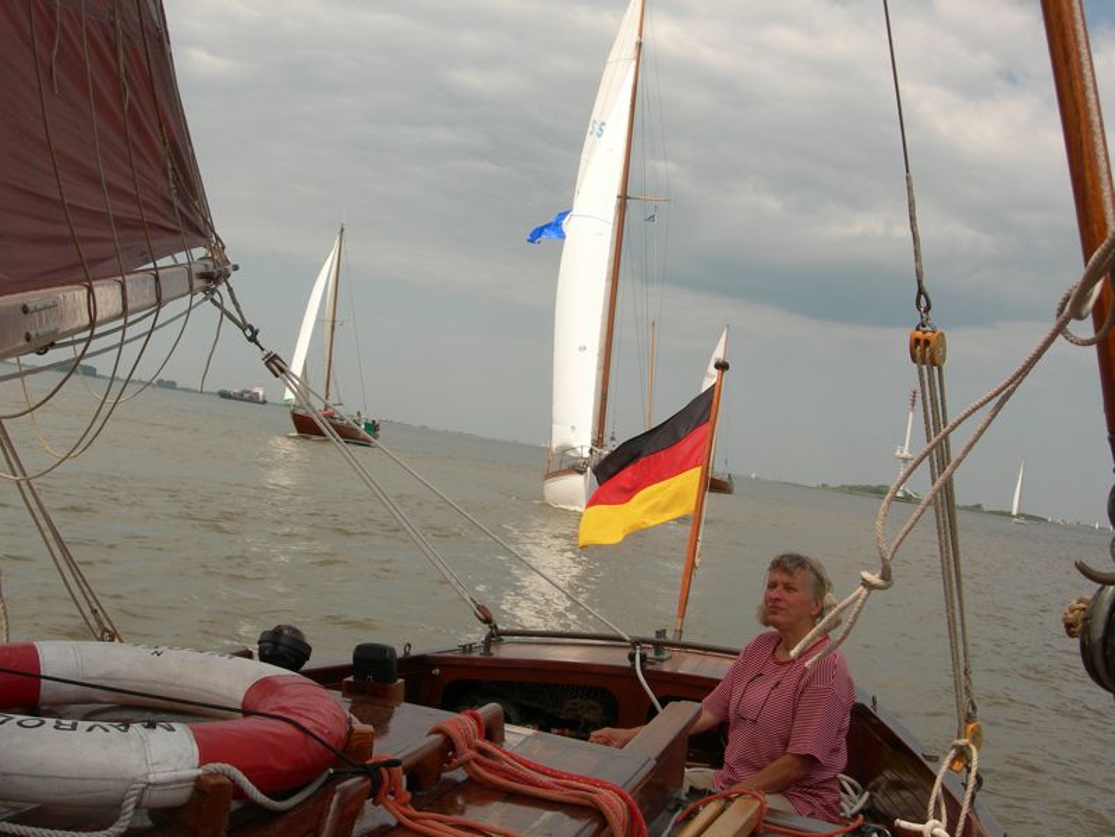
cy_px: 418
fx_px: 1321
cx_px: 558
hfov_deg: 45.8
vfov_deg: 35.1
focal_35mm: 41
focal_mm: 8.5
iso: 50
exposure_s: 1/733
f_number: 4.9
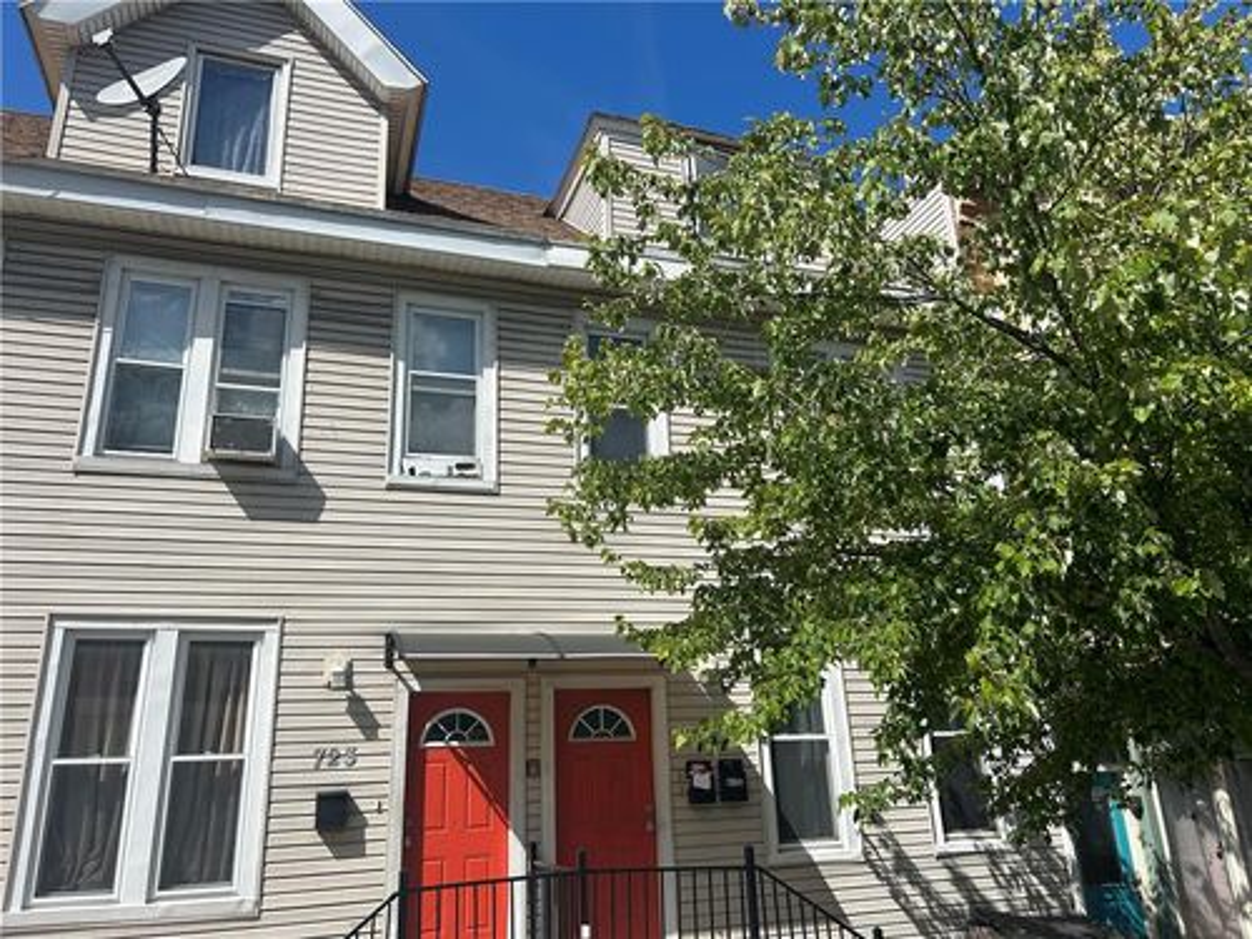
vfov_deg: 53.1
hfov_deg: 67.3
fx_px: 940
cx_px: 626
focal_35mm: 26
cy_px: 470
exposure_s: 1/4444
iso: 50
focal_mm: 5.7
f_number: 1.5
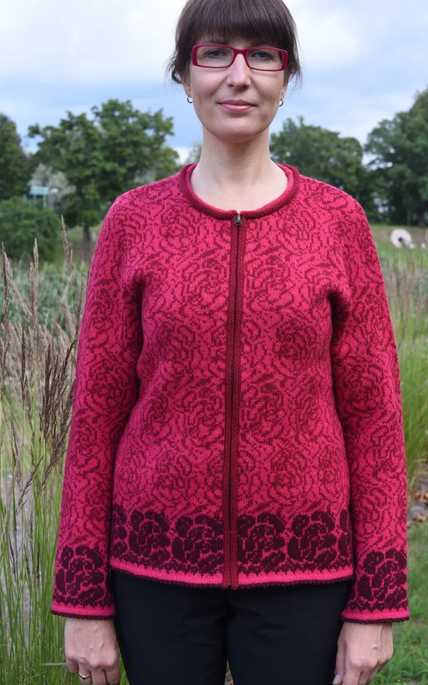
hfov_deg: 24.9
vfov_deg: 38.9
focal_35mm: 52
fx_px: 971
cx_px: 220
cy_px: 343
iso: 800
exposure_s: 1/320
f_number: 9
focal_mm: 50
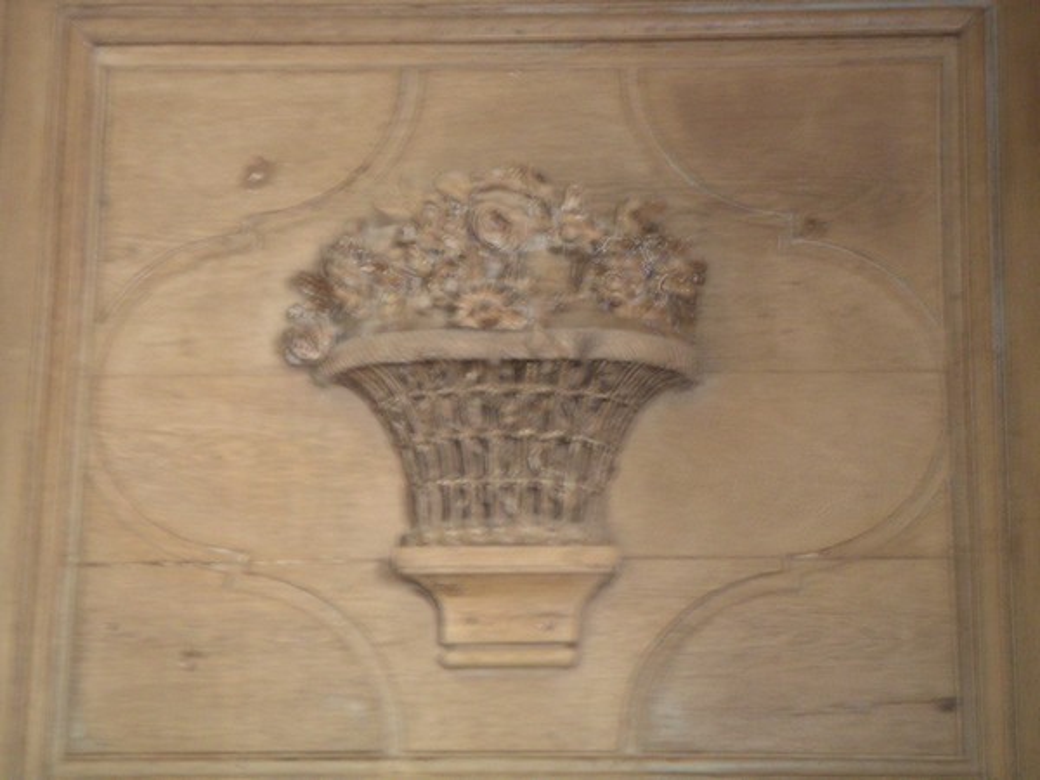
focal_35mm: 101
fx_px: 3034
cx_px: 520
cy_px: 390
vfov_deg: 14.6
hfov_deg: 19.4
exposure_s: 1/4
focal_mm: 15.7
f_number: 3.5
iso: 160
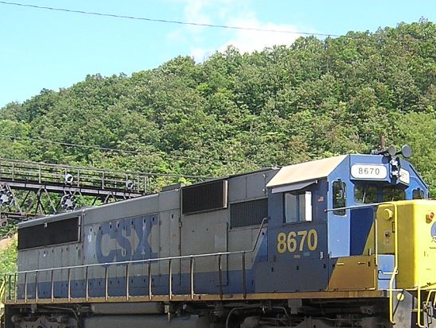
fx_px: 844
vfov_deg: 21.8
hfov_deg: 28.8
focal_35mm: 67
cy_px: 240
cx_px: 293
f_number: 5.2
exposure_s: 1/140
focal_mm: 4.7
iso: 126
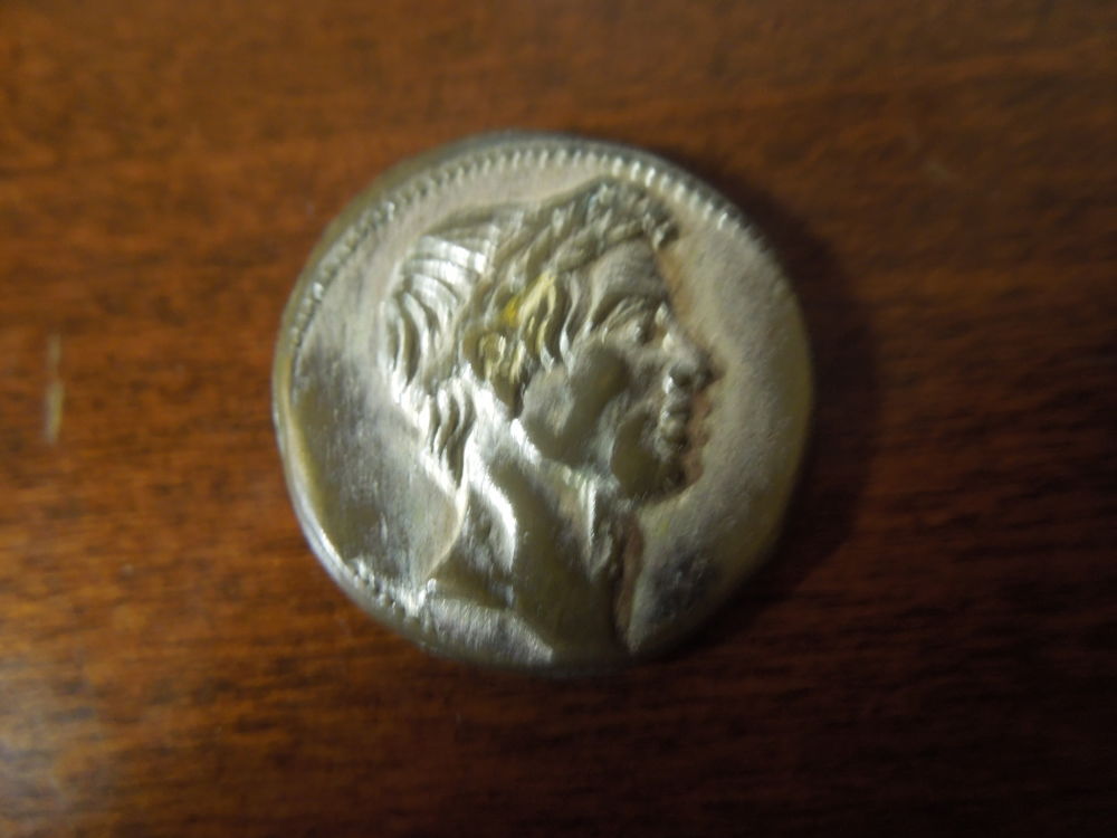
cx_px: 558
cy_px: 419
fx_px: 807
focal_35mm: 25
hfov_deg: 69.4
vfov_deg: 54.9
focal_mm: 4.5
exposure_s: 1/10
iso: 400
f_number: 3.3
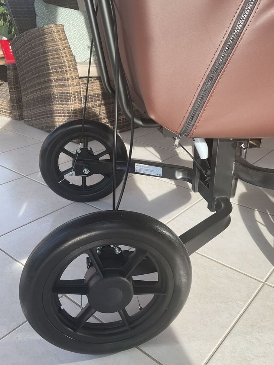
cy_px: 183
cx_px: 135
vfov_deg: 56.8
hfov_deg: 44.2
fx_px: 338
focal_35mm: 32
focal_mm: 3
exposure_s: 1/380
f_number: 1.8
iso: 16
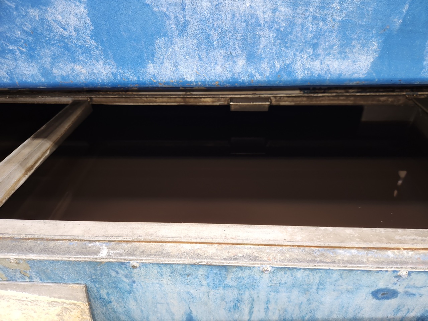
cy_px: 160
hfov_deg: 73.9
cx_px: 214
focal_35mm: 23
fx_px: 284
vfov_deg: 58.9
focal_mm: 5.4
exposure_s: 1/12
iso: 125
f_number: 1.8
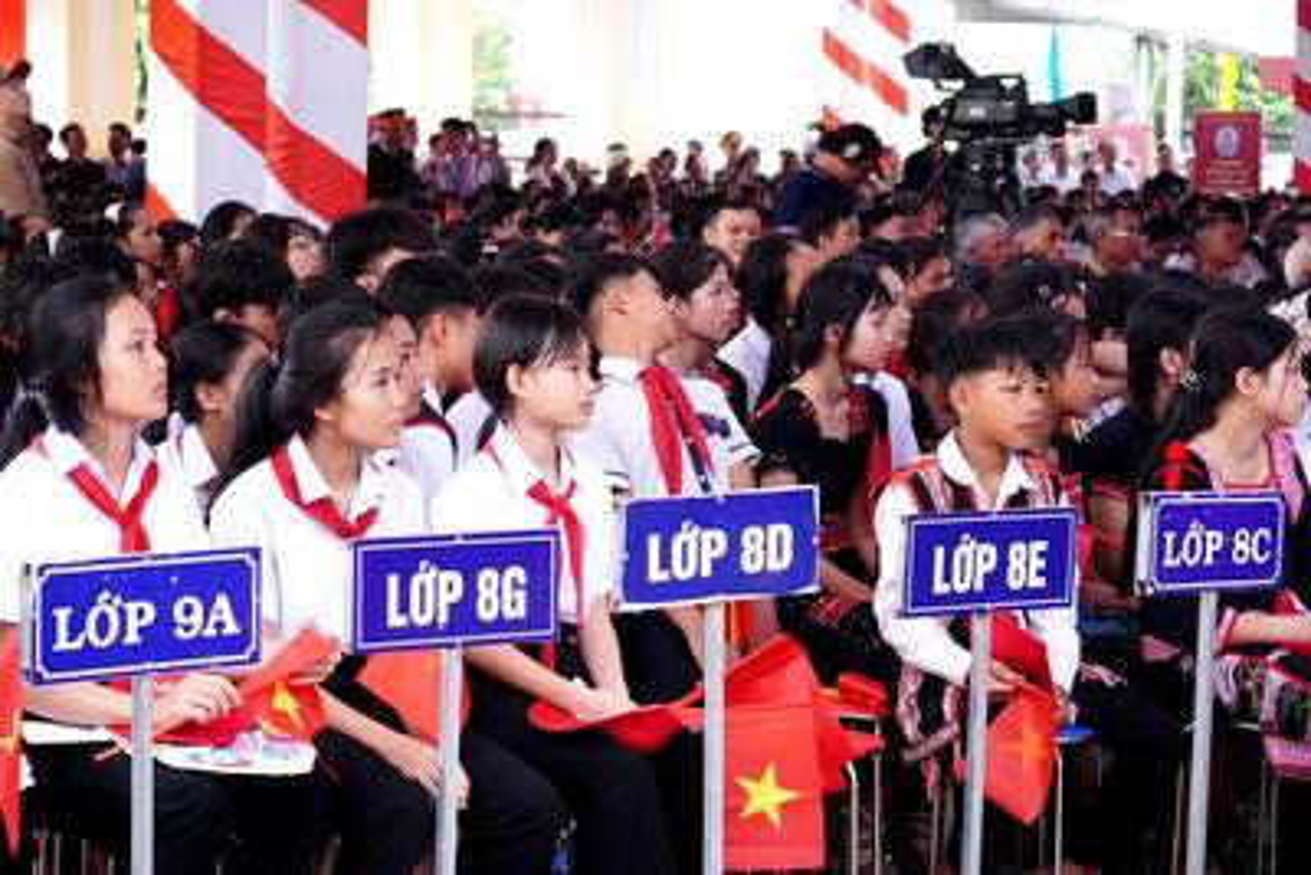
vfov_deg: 13.1
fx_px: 3825
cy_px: 438
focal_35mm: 105
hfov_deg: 19.4
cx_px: 656
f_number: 8
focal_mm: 70
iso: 8000
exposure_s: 1/500
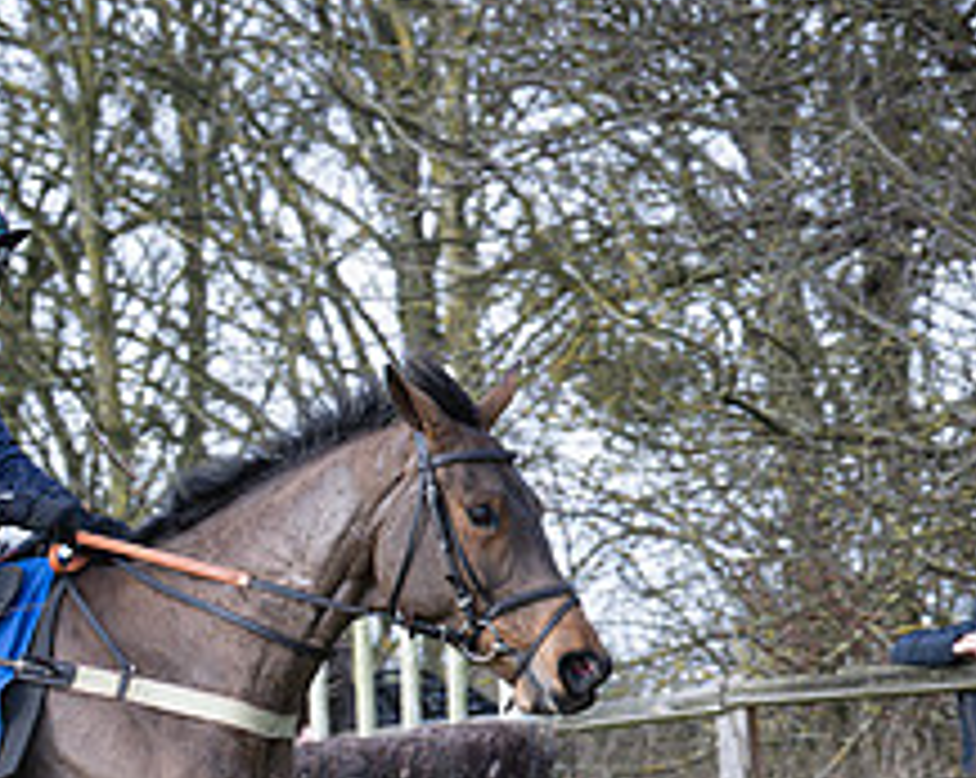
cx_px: 102
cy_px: 868
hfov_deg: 9.4
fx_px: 5914
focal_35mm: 205
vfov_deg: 7.5
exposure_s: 1/1000
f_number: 4
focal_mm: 70
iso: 400
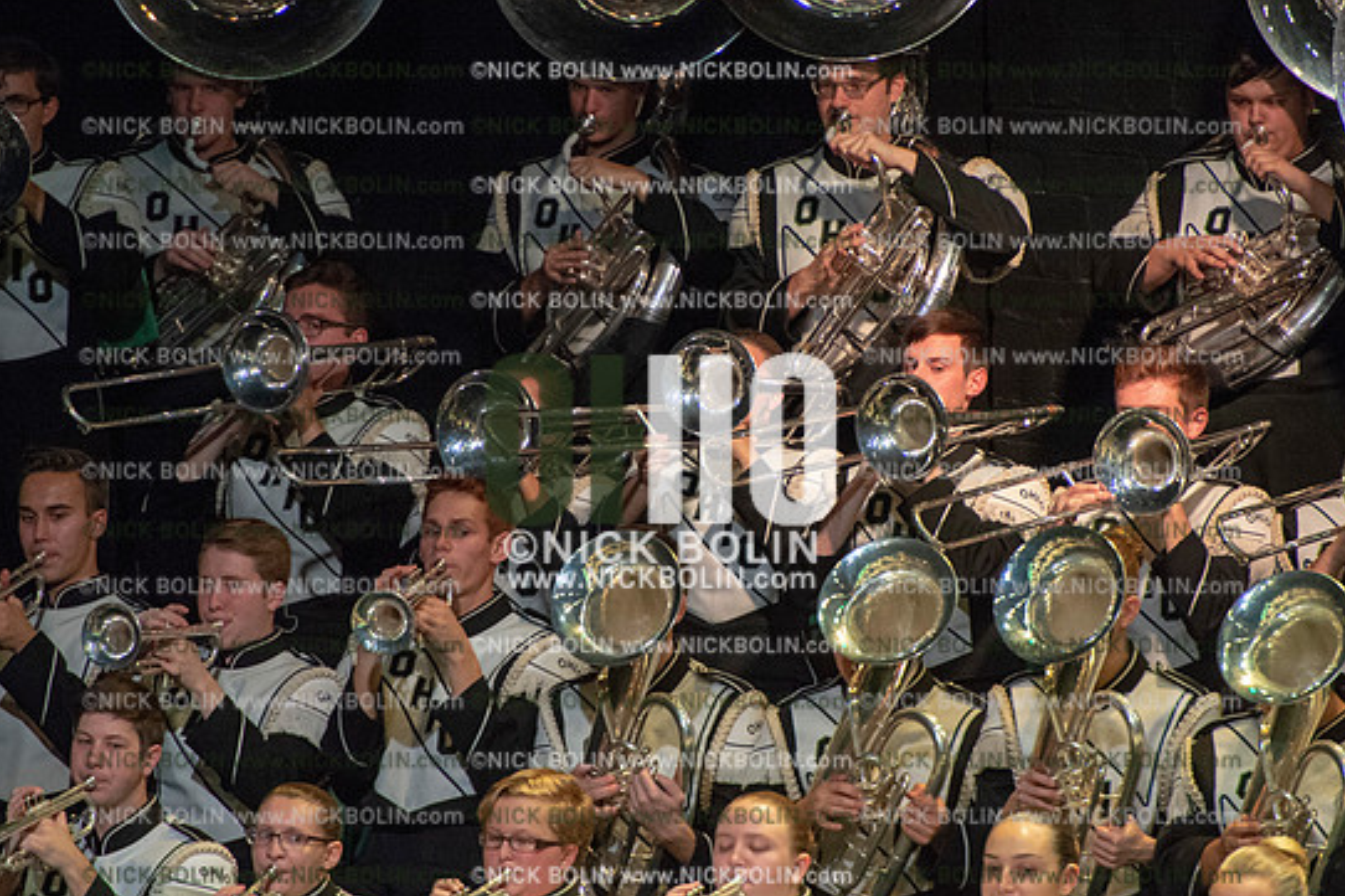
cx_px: 660
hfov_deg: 4.8
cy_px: 472
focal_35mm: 428
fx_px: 15985
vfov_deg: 3.2
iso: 8000
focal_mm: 400
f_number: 5.6
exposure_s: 1/320
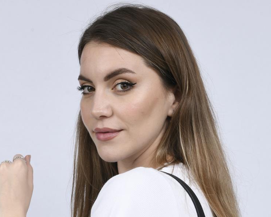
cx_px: 175
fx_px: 1283
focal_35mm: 160
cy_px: 239
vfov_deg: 9.6
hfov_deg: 12.0
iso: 125
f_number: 13
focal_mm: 70
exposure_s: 1/160
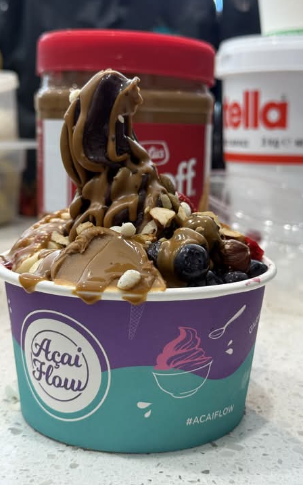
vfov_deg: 38.9
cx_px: 149
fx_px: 687
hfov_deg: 24.9
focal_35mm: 52
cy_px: 241
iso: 100
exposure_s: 1/100
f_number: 1.78
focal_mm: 6.76
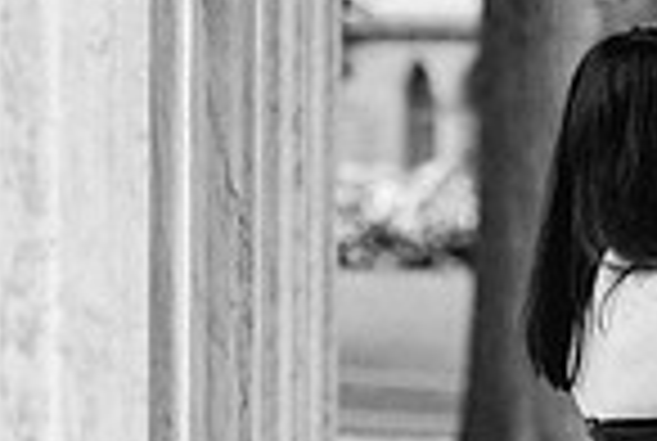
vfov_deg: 4.8
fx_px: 5230
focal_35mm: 286
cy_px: 659
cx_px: 634
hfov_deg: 7.2
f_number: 2.8
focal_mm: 70
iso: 800
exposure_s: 1/1000
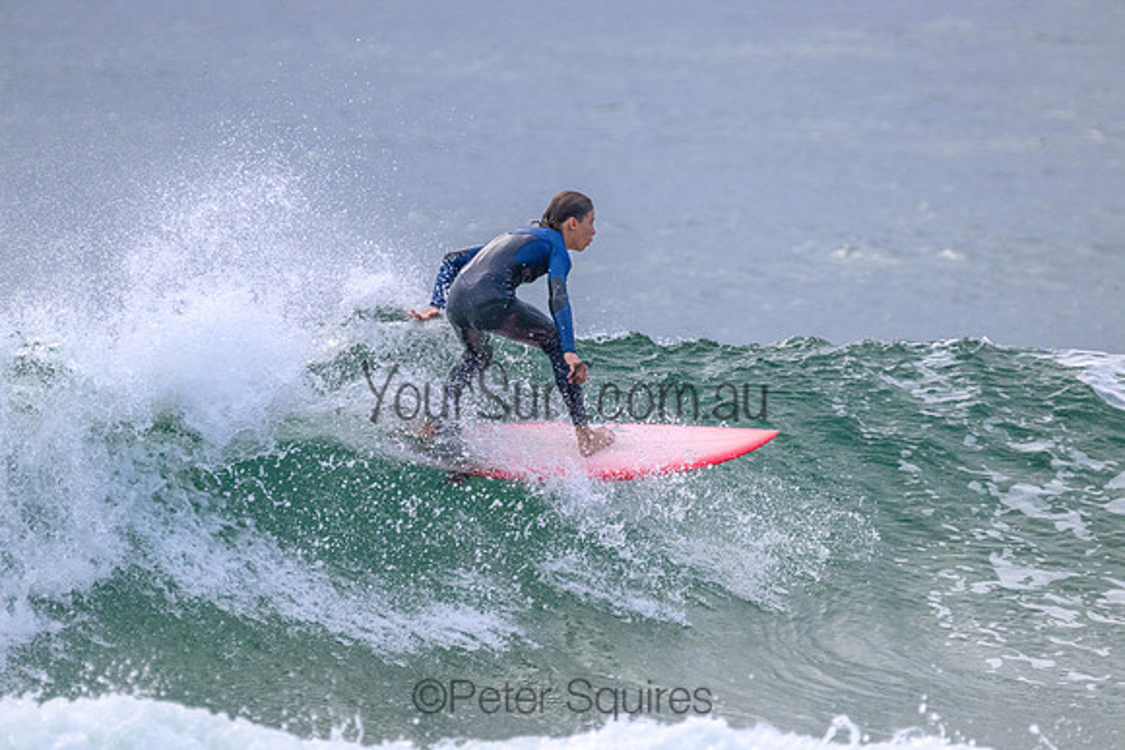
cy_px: 375
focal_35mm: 760
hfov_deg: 2.7
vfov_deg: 1.8
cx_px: 562
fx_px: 23754
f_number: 11
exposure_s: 1/1600
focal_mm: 760
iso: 2800
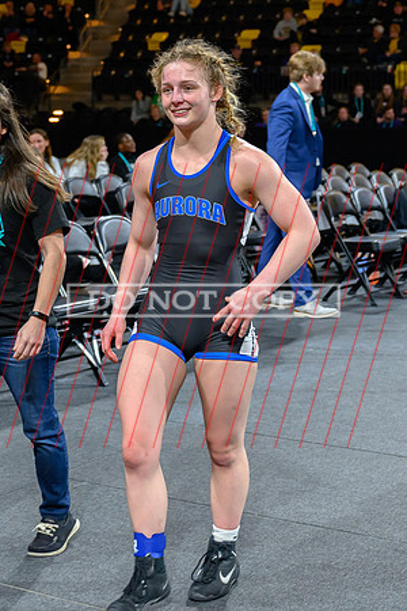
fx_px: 1313
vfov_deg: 26.1
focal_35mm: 77
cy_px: 222
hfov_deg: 17.6
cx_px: 196
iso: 3600
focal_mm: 40
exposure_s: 1/200
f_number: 3.5
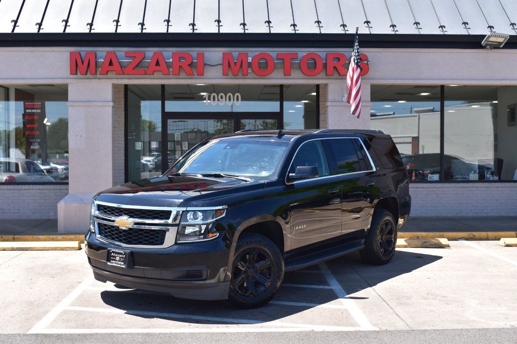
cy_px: 172
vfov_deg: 28.9
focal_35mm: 46
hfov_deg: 42.3
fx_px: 668
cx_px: 258
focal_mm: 31
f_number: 10
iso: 400
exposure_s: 1/320
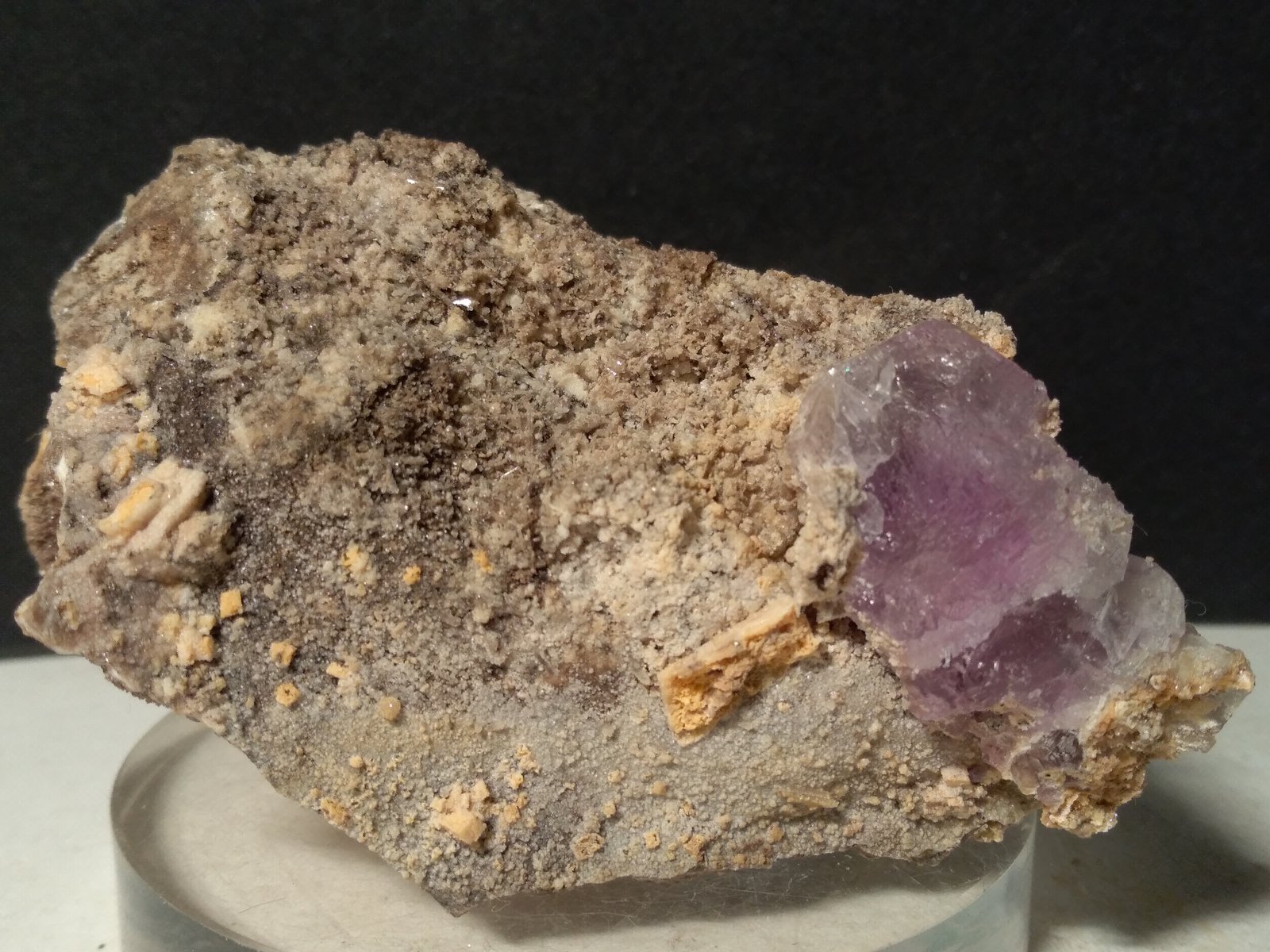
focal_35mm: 26
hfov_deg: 67.3
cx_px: 635
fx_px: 954
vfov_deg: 53.1
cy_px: 476
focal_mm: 3.54
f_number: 2
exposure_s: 1/60
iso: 137
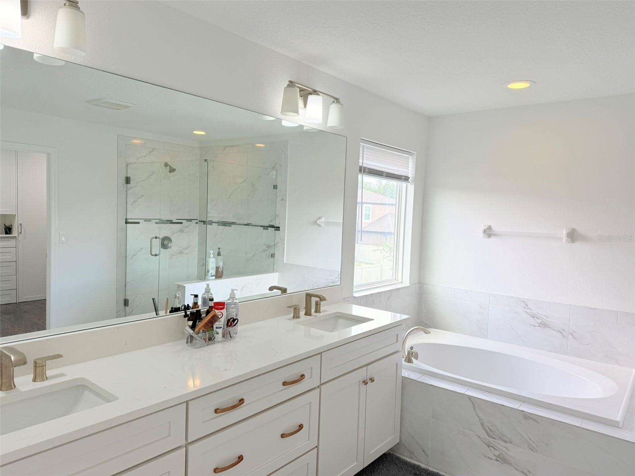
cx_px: 318
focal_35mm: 24
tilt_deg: -3.6
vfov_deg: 56.8
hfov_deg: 71.6
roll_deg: -2.0
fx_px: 440
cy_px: 238
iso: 80
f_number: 1.78
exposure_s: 1/208
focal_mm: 6.76
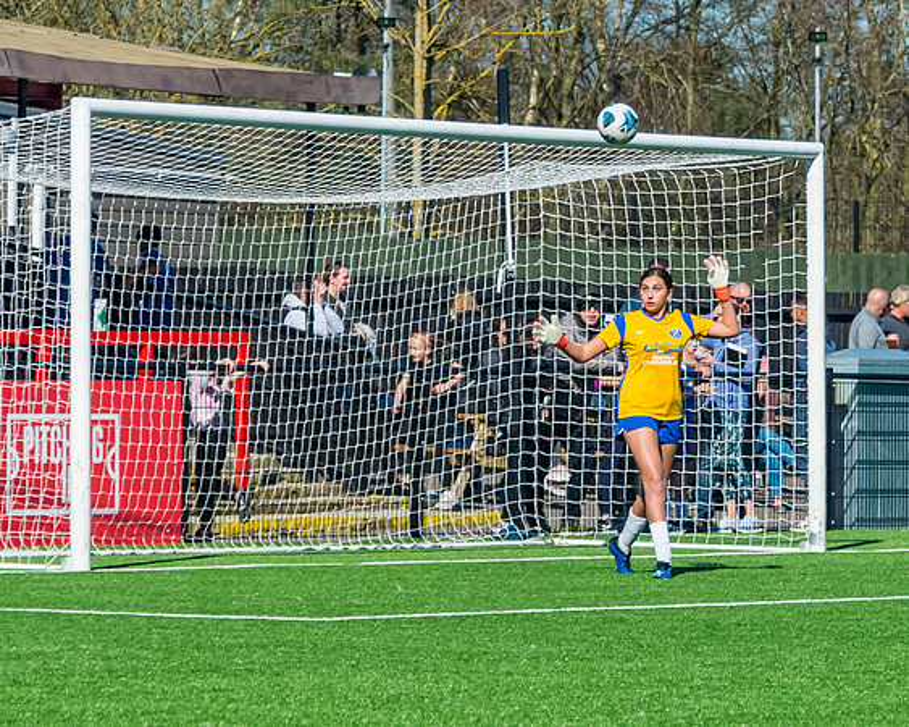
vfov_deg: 5.9
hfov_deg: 7.4
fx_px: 6984
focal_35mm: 260
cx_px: 570
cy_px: 622
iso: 400
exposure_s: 1/3200
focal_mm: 100
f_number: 5
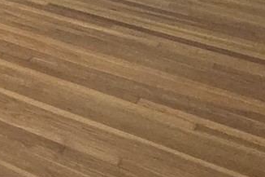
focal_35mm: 85
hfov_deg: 16.9
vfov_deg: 15.1
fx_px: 625
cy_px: -69
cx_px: -280
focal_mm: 2.2
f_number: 2.2
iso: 320
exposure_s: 1/60
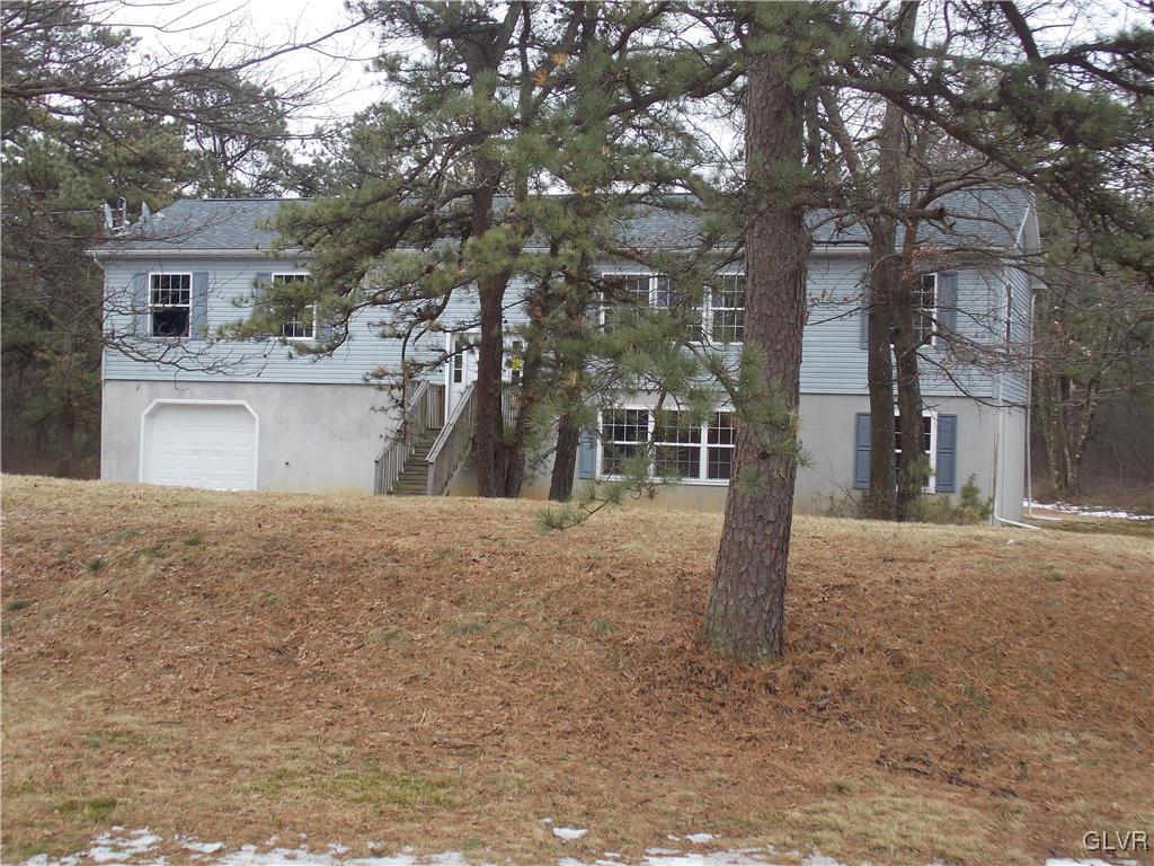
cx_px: 577
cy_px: 433
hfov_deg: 36.8
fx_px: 1734
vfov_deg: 28.0
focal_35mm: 52
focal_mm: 9.3
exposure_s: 1/125
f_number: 3.9
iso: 80
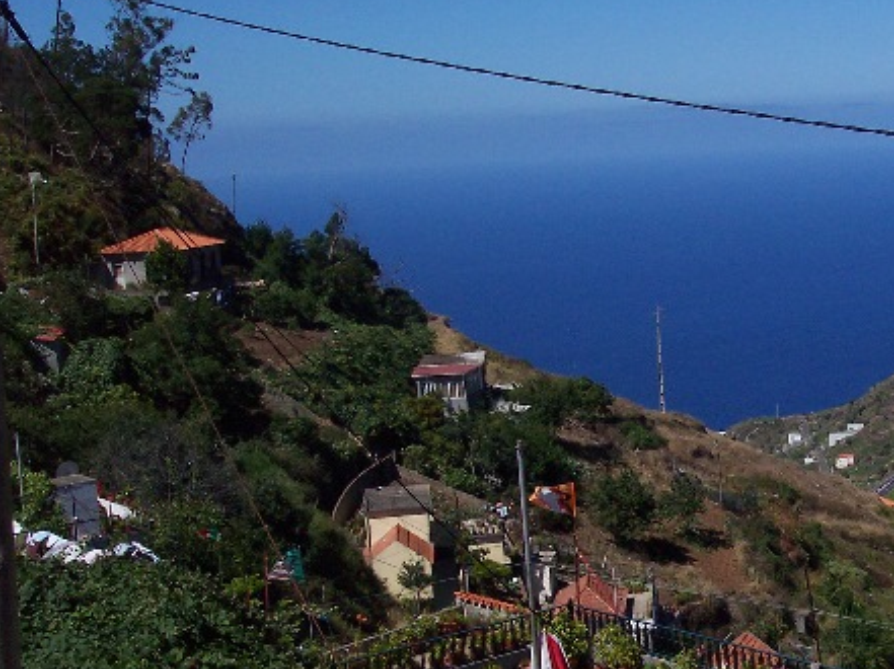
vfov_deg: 21.3
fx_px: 1781
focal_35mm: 69
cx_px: 807
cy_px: 385
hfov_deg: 27.2
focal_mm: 8
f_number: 4.8
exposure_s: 1/1000
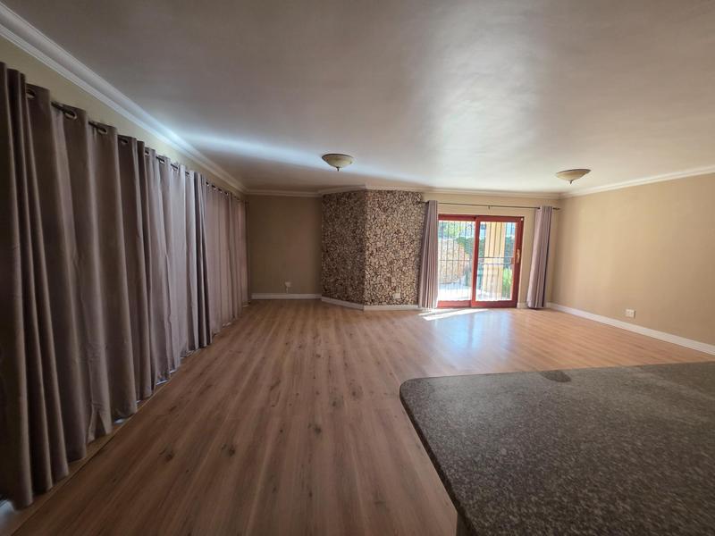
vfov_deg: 89.9
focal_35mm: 13
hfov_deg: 106.2
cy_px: 268
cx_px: 358
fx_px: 269
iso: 320
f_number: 1.9
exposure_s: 1/200
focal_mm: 2.2
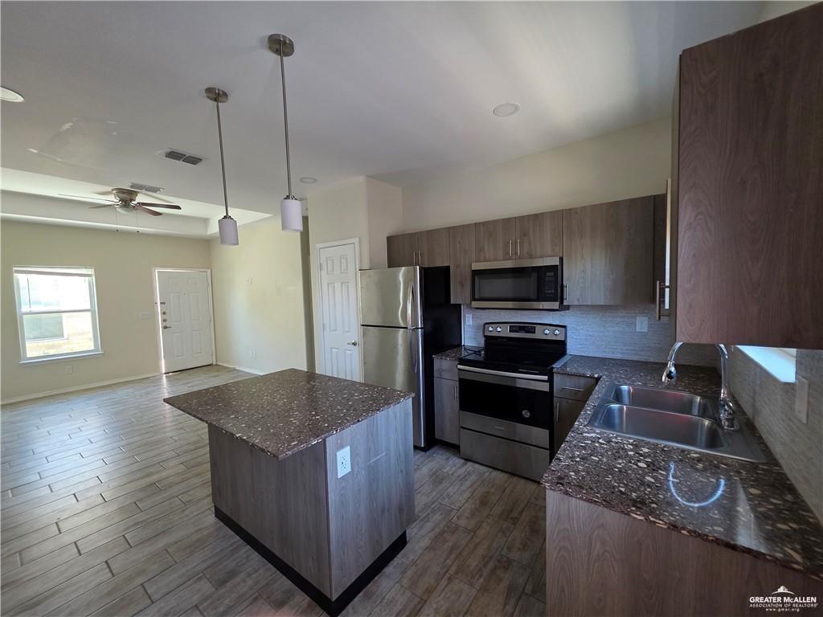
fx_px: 309
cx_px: 412
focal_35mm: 13
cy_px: 308
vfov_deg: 89.9
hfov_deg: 106.2
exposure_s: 1/60
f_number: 1.9
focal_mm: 2.2
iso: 250
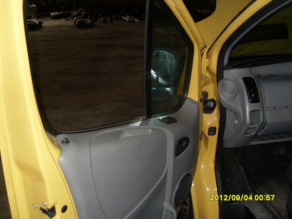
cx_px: 146
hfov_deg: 50.1
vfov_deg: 38.7
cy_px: 110
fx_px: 312
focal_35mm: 37
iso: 100
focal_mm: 6.3
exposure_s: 1/45
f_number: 2.8
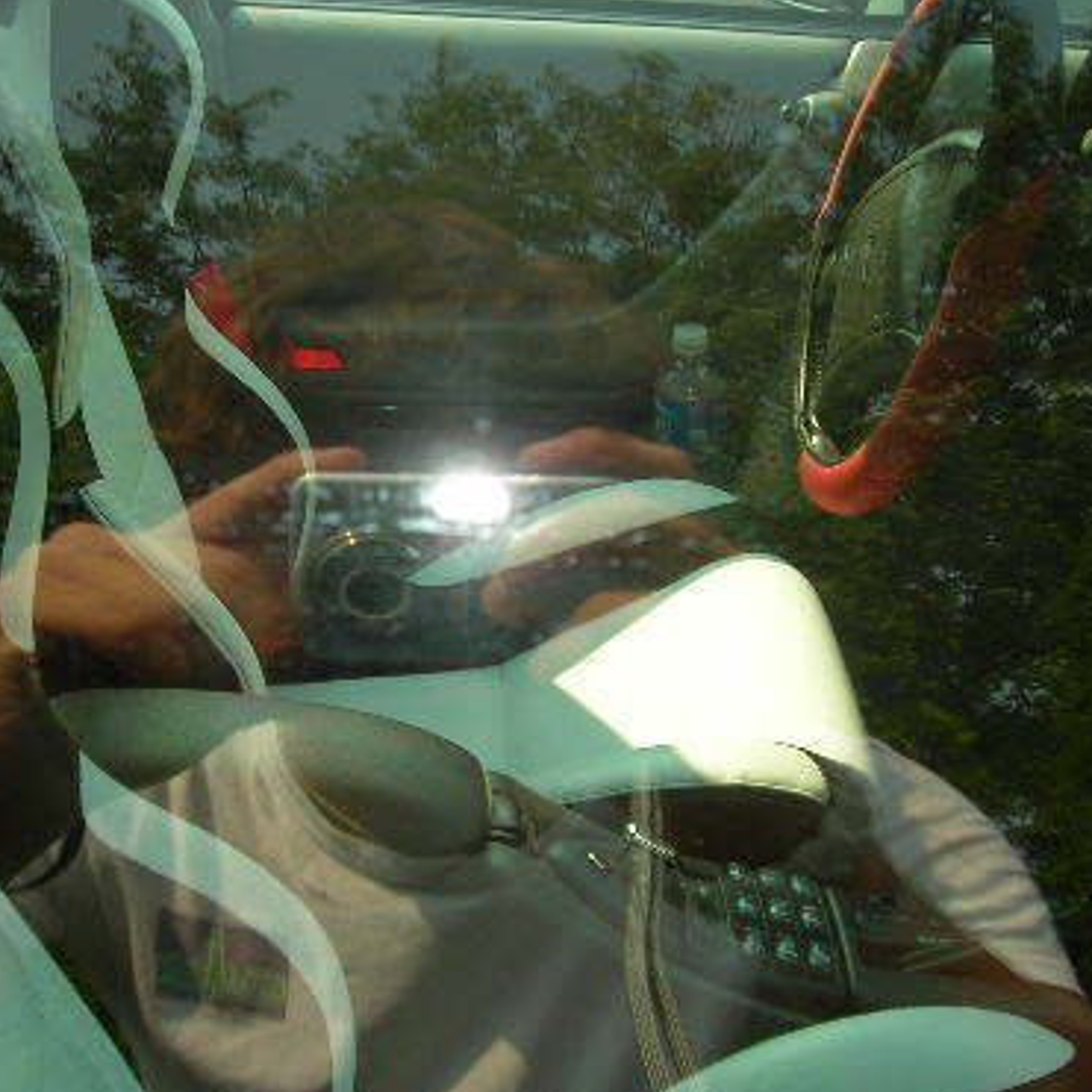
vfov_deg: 29.5
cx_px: 350
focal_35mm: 58
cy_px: 595
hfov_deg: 29.3
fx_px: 2070
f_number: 3.2
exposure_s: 1/190
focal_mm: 6.3
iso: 50
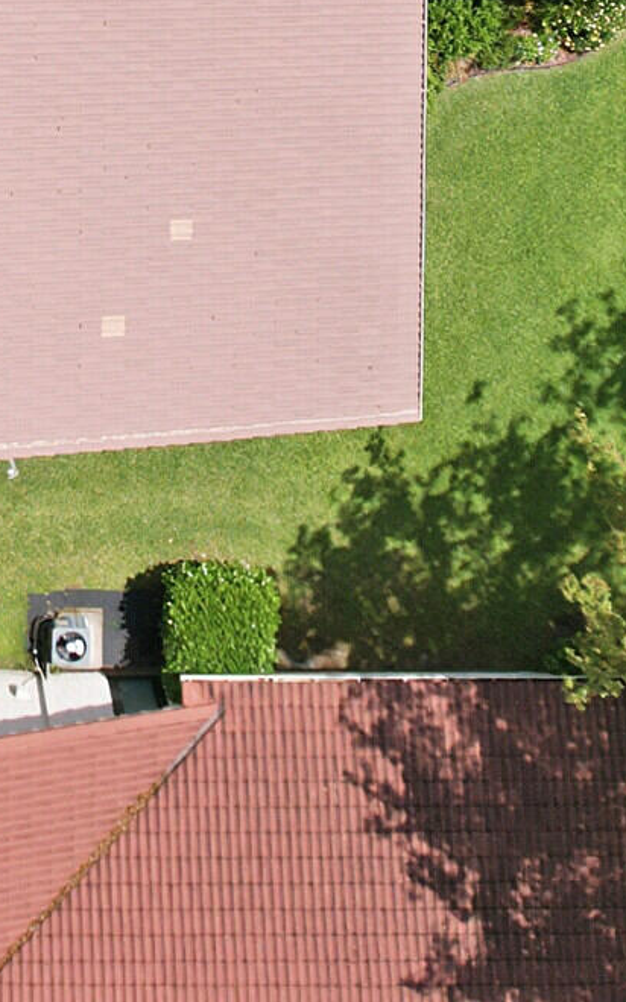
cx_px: -149
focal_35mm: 102
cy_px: -373
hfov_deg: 12.5
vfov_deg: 18.6
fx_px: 2784
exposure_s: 1/640
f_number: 2.8
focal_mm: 8.4
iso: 110
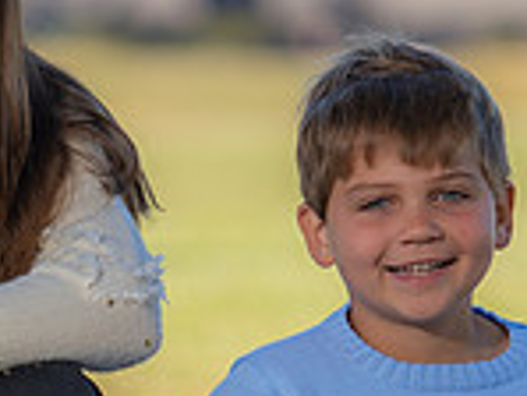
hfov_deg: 3.8
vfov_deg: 2.8
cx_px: 149
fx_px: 7984
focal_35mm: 524
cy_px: 392
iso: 50
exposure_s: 1/250
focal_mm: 140
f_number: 2.8
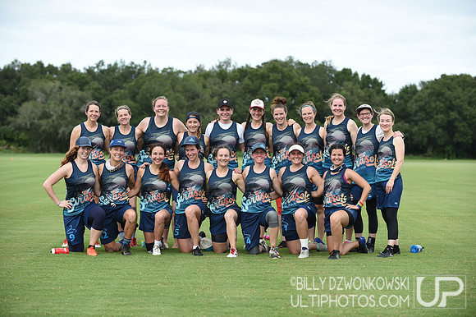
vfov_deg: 13.4
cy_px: 158
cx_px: 238
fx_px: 1348
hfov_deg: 20.0
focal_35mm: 102
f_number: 4.5
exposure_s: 1/400
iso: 100
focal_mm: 102
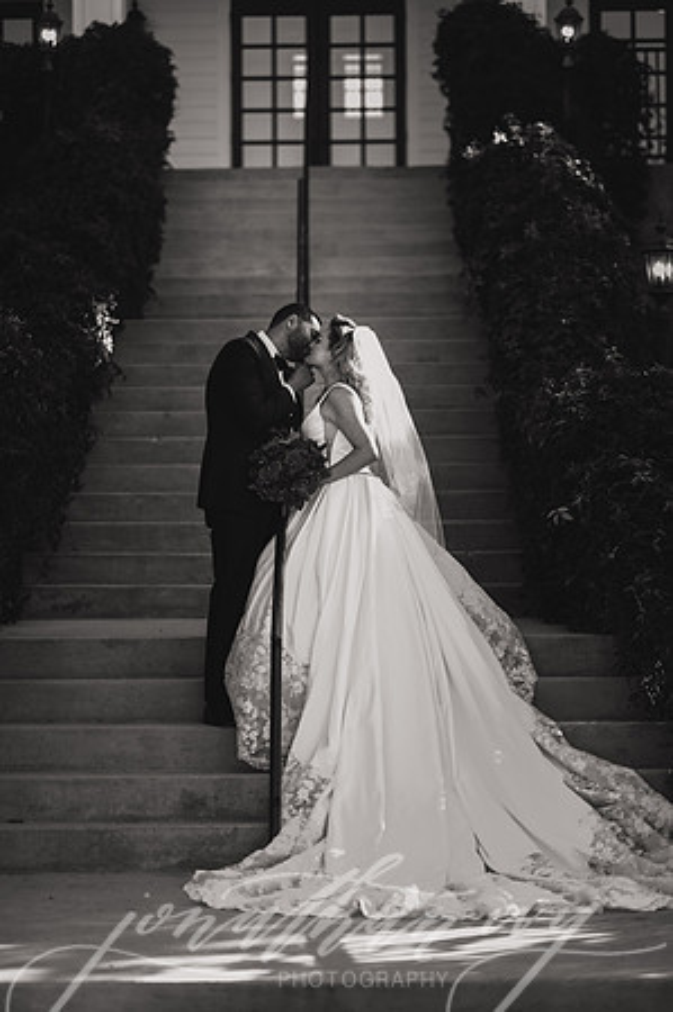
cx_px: 336
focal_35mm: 85
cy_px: 506
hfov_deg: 16.0
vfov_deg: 23.9
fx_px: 2389
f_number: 2
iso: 50
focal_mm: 85
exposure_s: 1/200
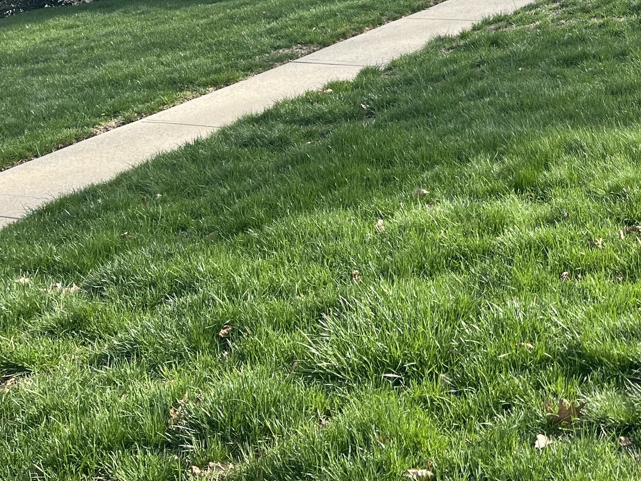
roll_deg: +0.4
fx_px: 1148
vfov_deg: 22.7
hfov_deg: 28.0
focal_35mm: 62
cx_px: 734
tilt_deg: -6.5
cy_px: 2
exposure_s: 1/1175
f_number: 1.6
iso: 50
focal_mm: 5.1
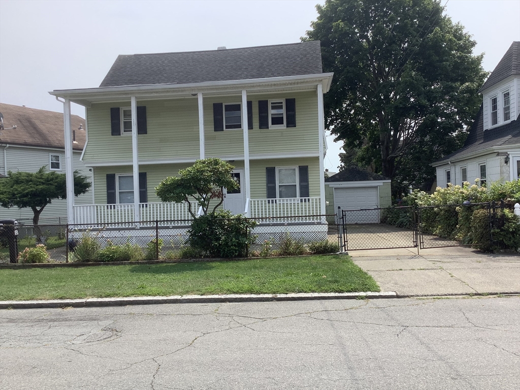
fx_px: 466
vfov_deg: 45.4
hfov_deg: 58.4
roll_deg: +2.3
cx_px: 260
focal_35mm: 31
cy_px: 195
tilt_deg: -0.9
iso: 25
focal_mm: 3.3
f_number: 2.4
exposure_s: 1/1072
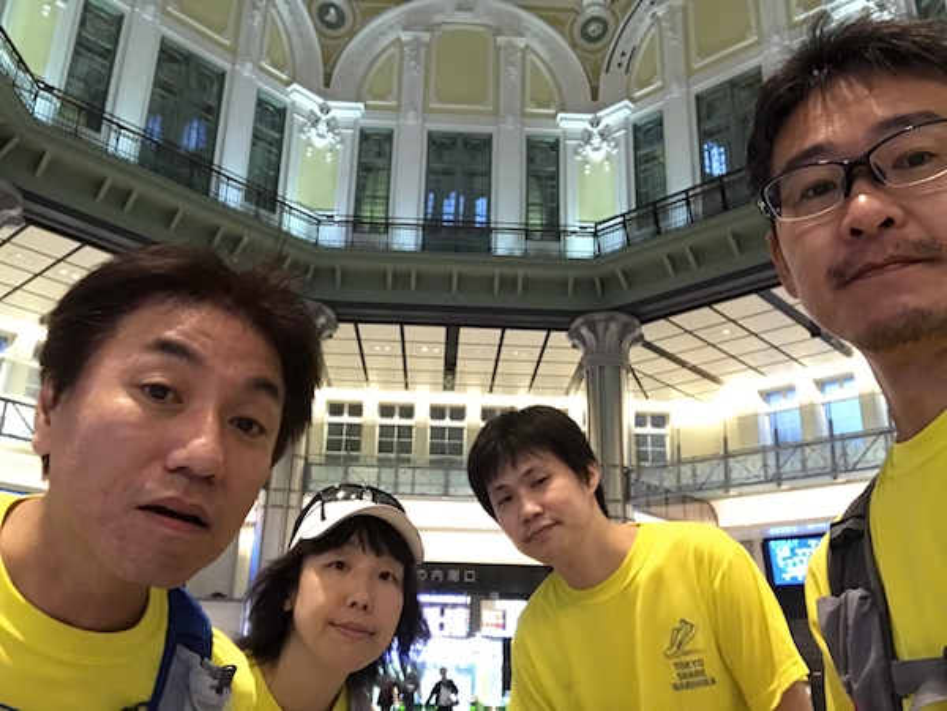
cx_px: 474
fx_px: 876
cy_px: 356
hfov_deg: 56.8
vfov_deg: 44.2
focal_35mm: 32
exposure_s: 1/15
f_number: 2.2
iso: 320
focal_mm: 2.87
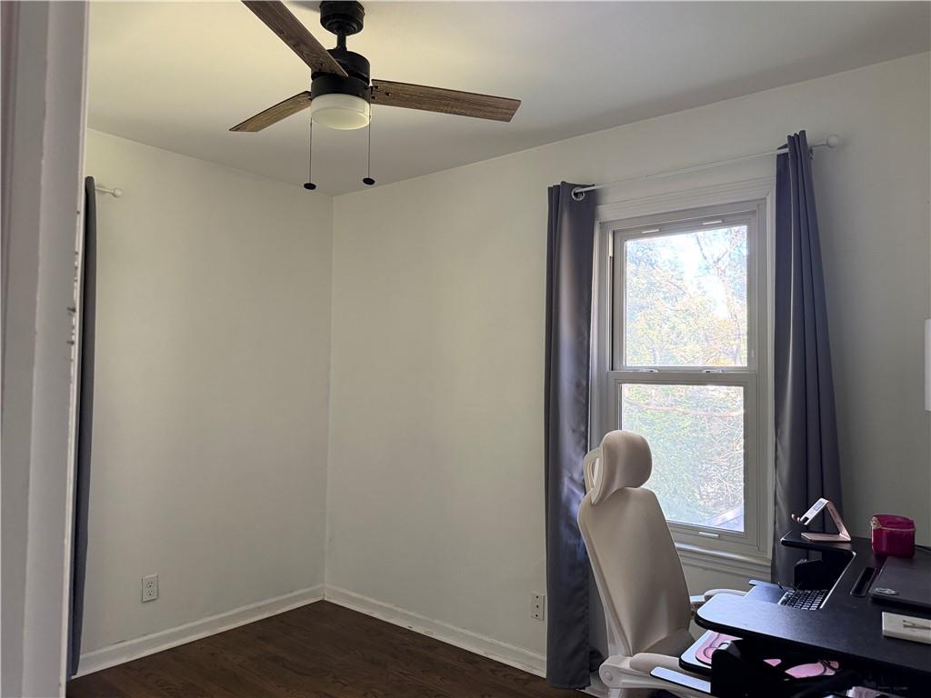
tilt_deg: +1.9
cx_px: 466
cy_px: 349
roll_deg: -1.2
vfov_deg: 56.8
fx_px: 645
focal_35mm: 24
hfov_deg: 71.6
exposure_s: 1/60
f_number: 1.78
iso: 320
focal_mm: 6.76
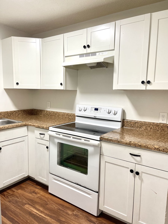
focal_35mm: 25
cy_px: 112
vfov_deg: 69.4
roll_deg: -1.0
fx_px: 162
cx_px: 84
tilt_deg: -6.3
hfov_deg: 54.9
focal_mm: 5.1
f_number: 1.6
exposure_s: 1/120
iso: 125
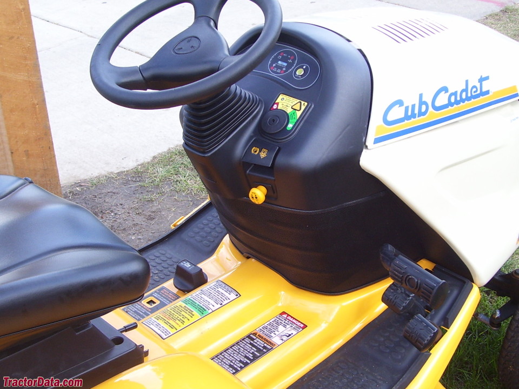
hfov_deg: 44.8
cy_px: 194
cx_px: 260
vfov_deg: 34.3
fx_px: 630
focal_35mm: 42
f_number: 3
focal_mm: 7
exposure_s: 1/125
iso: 80
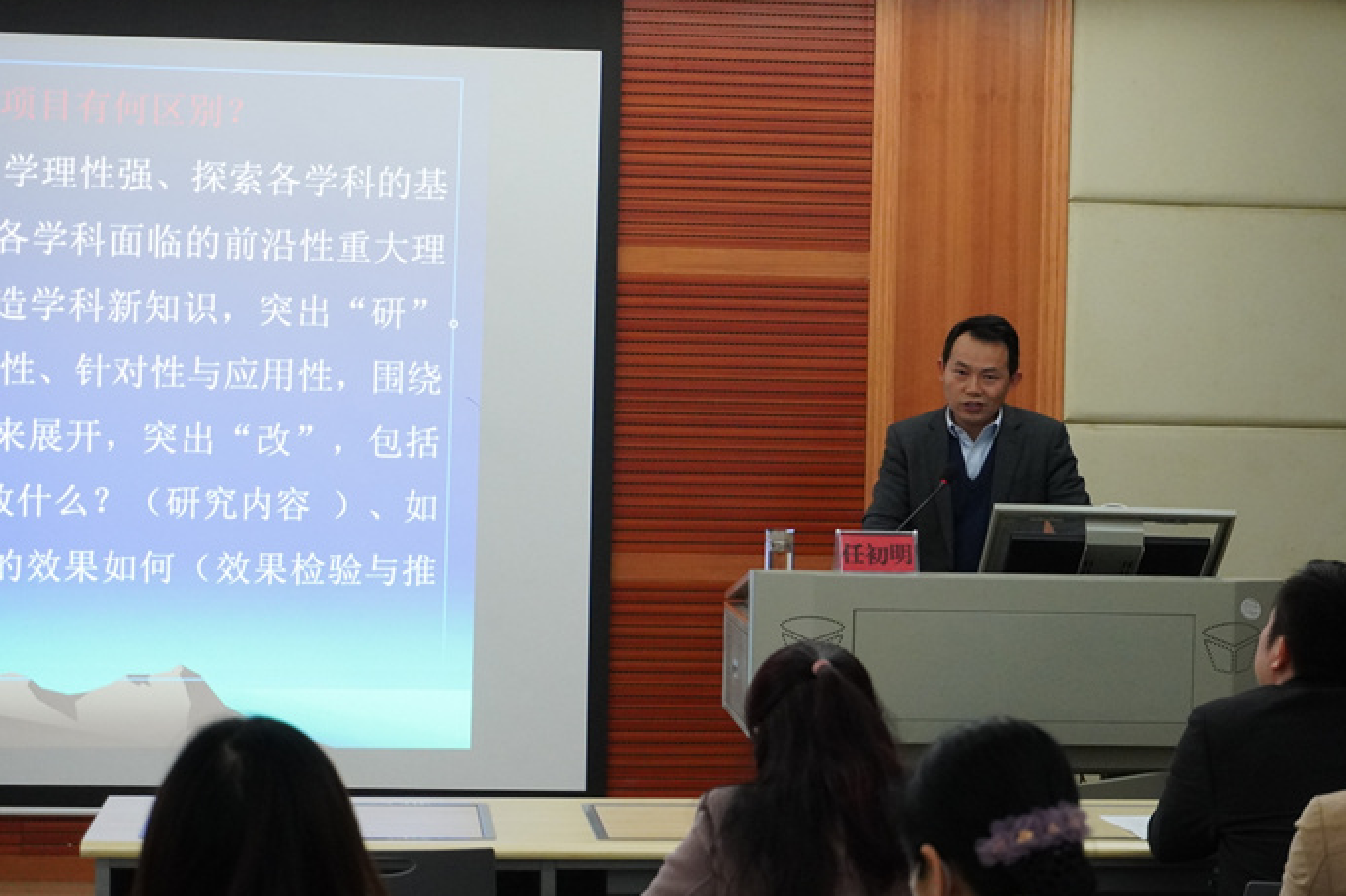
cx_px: 754
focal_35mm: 88
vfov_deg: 15.5
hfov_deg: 23.1
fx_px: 3288
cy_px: 465
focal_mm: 50
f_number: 5.6
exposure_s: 1/80
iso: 3200
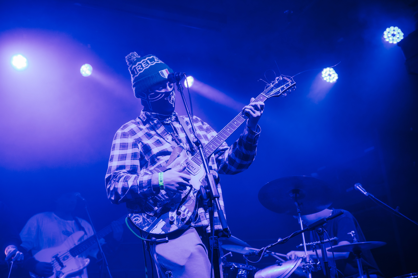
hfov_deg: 42.7
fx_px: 534
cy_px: 139
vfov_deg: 29.2
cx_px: 209
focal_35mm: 46
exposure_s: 1/20
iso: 1250
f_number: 3.5
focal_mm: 46
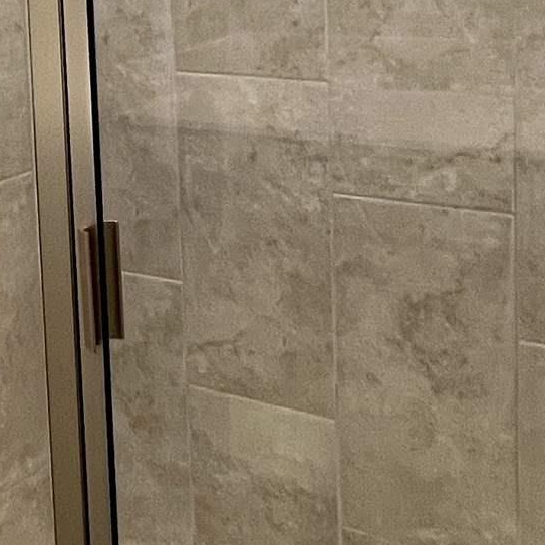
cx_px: -10
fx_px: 1158
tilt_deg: -9.2
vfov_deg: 25.7
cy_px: 59
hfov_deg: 25.1
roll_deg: +3.3
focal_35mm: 65
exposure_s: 1/120
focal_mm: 1.57
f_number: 1.8
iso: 200
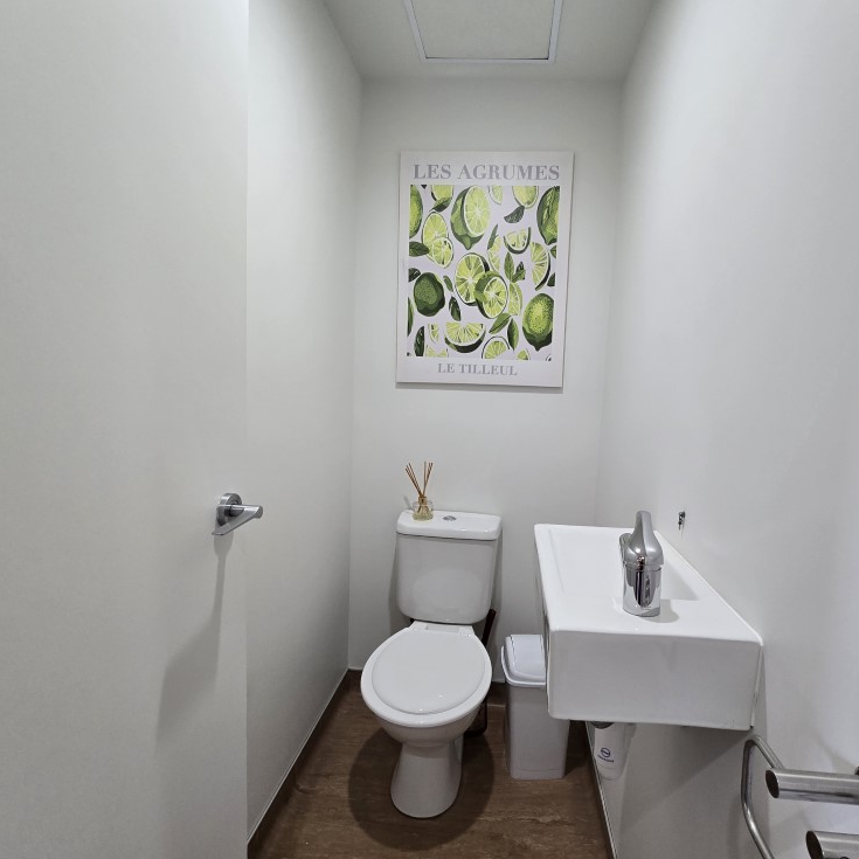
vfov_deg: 87.4
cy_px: 429
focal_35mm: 16
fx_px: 449
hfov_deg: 87.0
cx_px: 484
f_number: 2.2
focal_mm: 2.2
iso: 160
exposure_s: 1/50
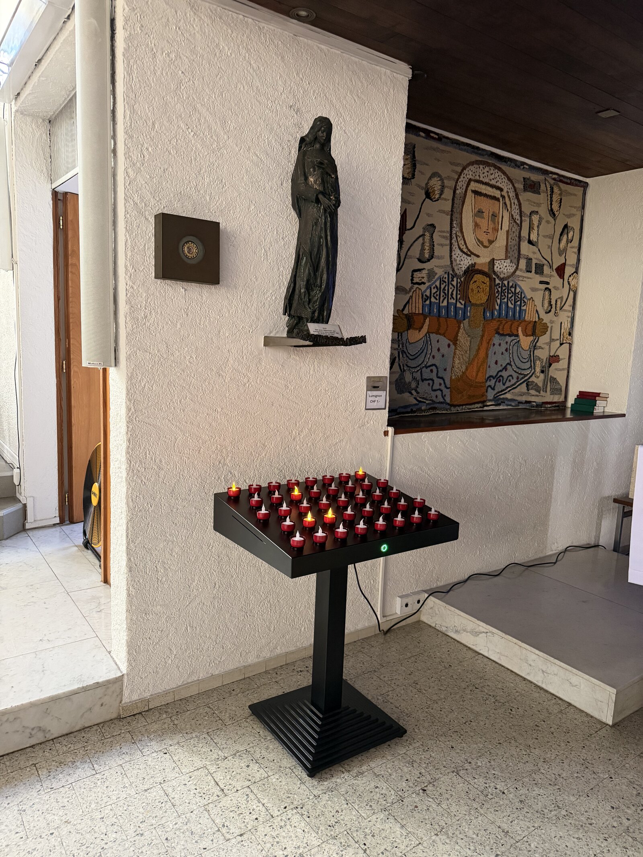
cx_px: 322
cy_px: 428
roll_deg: -2.0
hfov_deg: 56.8
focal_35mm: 24
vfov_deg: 71.6
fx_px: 594
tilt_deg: -9.6
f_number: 1.78
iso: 500
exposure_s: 1/60
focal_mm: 6.76
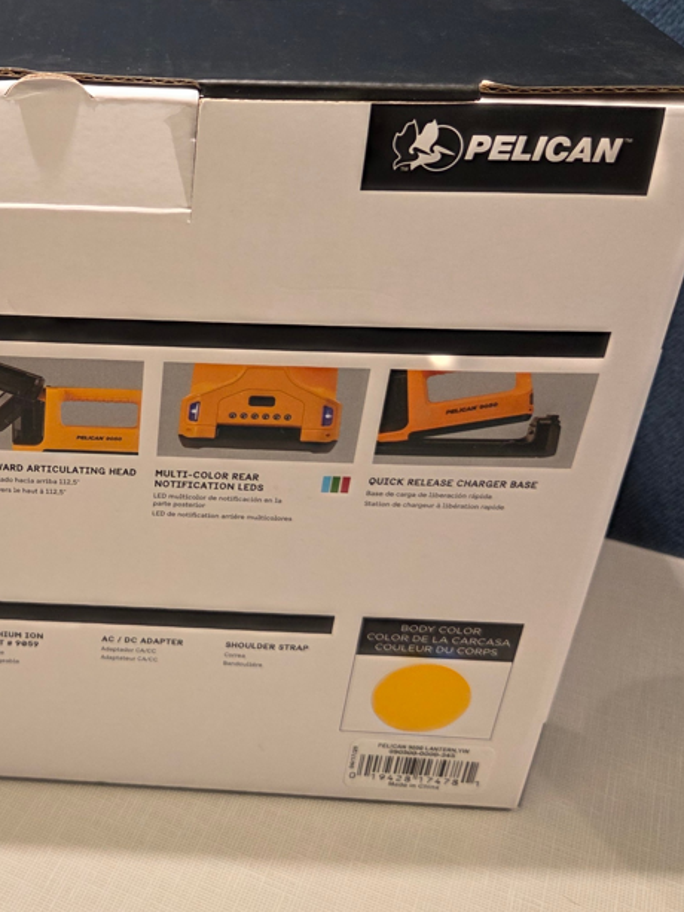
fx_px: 1185
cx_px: 40
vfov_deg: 42.0
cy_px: 402
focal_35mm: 45
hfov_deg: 30.5
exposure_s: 1/180
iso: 250
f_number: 1.8
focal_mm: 5.4
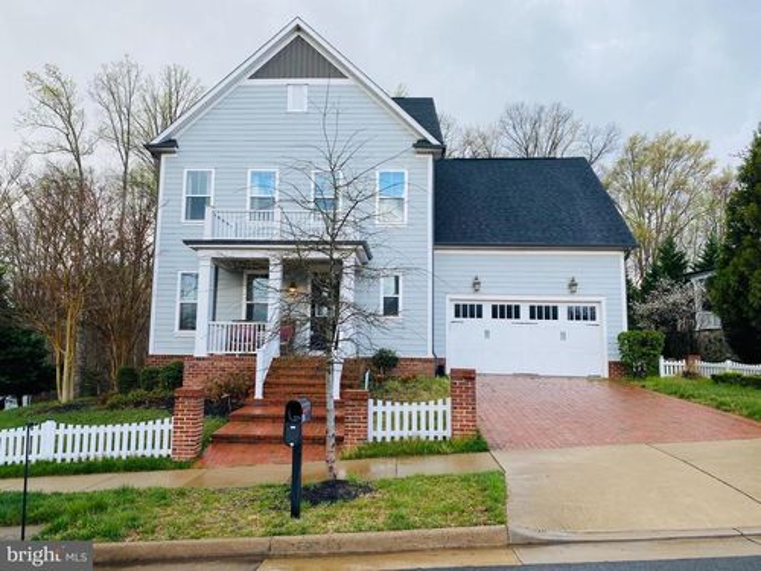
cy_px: 286
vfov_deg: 53.1
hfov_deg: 67.3
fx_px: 572
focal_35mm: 26
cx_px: 380
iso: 32
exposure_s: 1/477
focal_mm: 4.25
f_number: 1.8
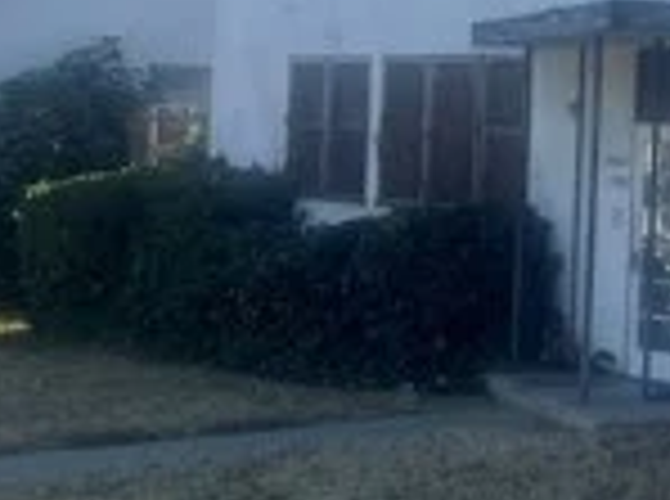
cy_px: 72
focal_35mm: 112
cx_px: 935
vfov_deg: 13.1
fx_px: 2163
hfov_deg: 16.4
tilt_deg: +1.7
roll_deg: -1.9
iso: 50
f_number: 1.5
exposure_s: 1/2353
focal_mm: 5.7
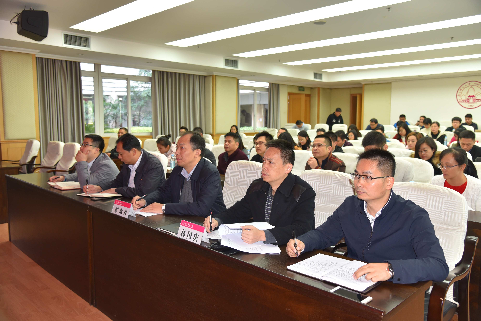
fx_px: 401
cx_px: 240
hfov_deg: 61.9
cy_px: 160
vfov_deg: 43.6
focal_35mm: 30
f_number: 4.5
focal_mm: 30
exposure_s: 1/80
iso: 800
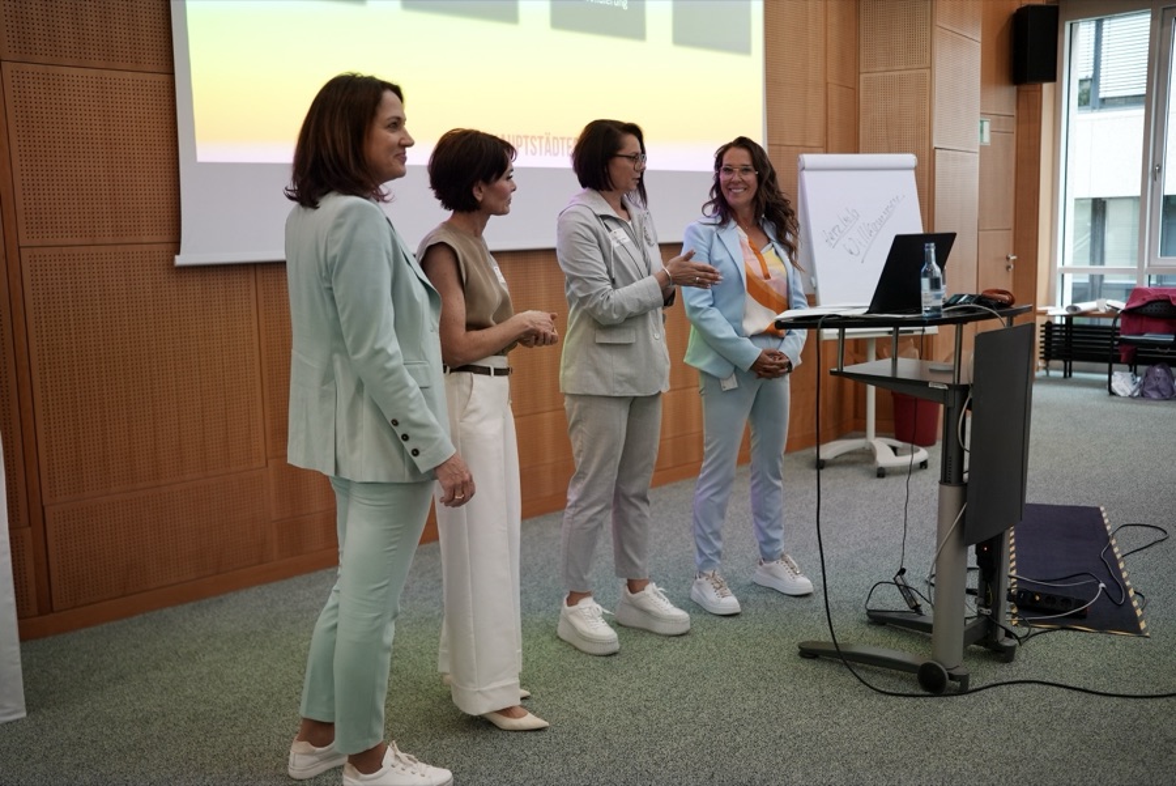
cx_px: 588
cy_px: 393
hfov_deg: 54.4
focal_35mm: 35
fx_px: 1144
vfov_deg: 37.9
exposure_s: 1/250
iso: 1000
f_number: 2
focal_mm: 35
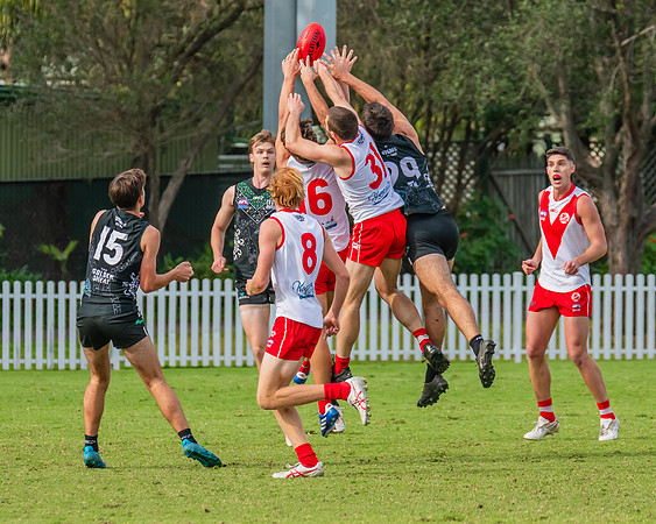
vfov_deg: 2.7
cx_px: 267
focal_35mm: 576
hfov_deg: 3.4
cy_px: 188
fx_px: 11183
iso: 800
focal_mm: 310
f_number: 6.3
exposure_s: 1/1600
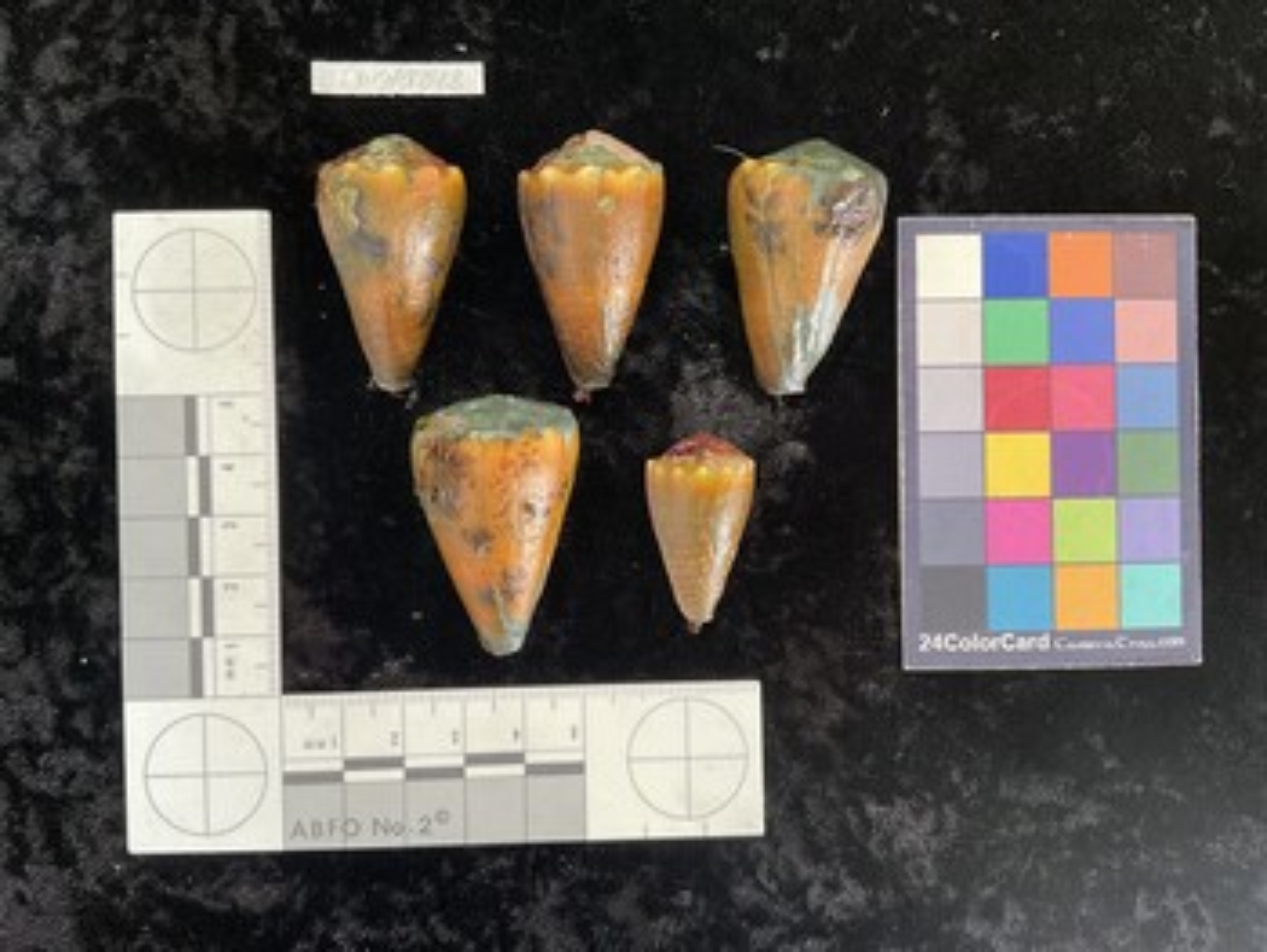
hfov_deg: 61.6
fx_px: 1062
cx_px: 634
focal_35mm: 29
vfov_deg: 48.3
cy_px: 476
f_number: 1.8
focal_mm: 3
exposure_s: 1/60
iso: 64
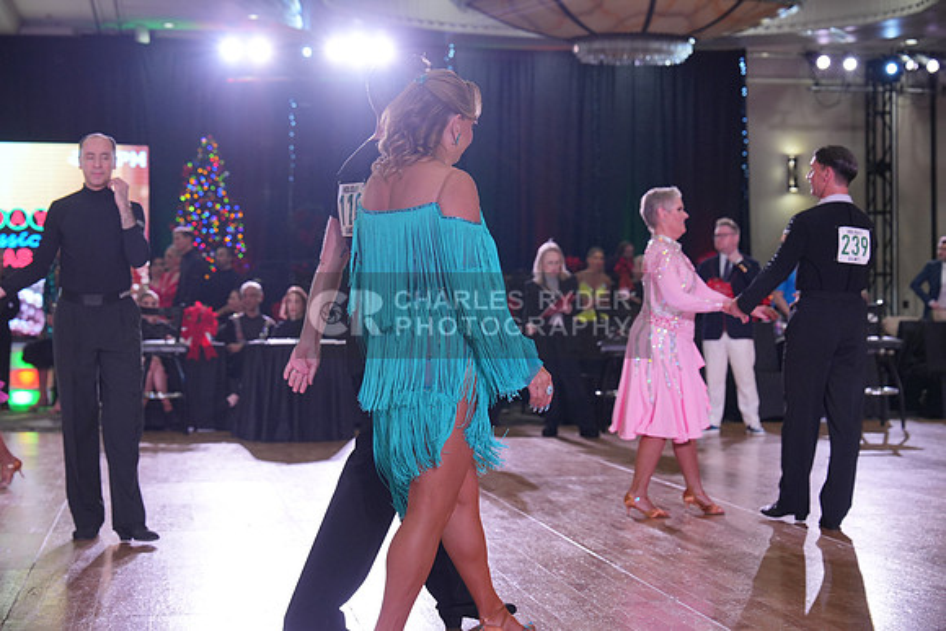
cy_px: 316
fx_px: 1787
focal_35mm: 68
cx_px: 473
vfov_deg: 20.0
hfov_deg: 29.6
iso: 1600
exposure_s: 1/500
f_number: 4
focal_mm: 68
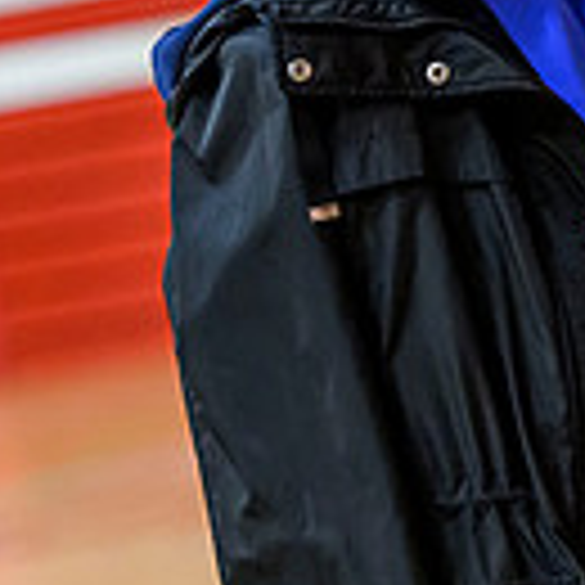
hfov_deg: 3.6
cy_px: 117
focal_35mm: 478
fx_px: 9139
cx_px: 1029
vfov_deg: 3.7
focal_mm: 105
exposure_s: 1/500
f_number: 3.5
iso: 5000
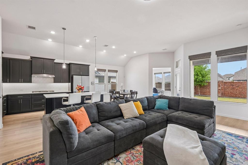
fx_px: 110
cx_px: 124
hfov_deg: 96.8
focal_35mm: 16
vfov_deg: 73.7
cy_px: 82
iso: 400
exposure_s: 1/20
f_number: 8
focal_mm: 16
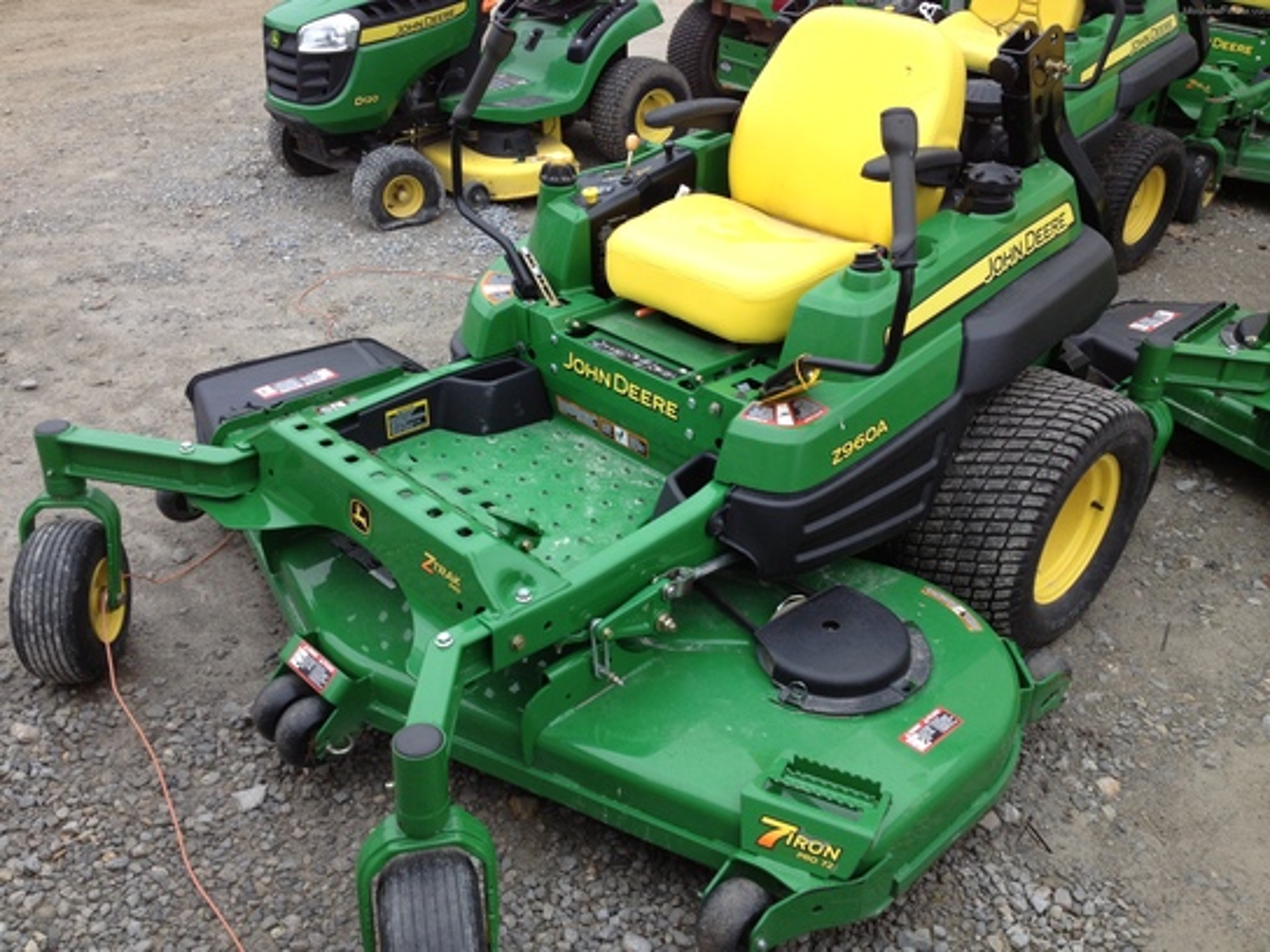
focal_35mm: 35
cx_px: 635
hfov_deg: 52.6
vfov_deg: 40.7
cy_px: 476
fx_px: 1284
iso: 50
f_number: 2.4
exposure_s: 1/233
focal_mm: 4.28
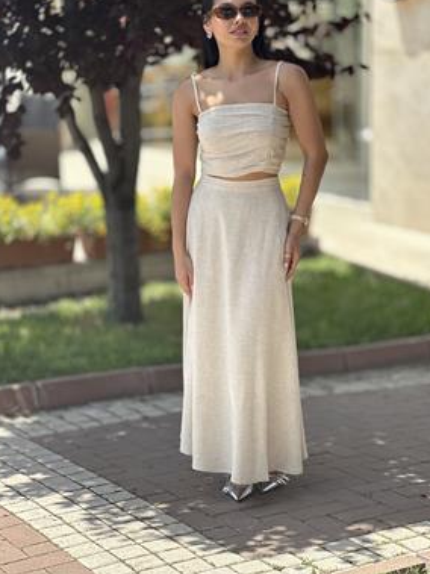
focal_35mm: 84
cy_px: 281
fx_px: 1392
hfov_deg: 17.6
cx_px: 220
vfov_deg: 23.3
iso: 32
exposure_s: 1/272
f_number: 2.8
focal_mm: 9
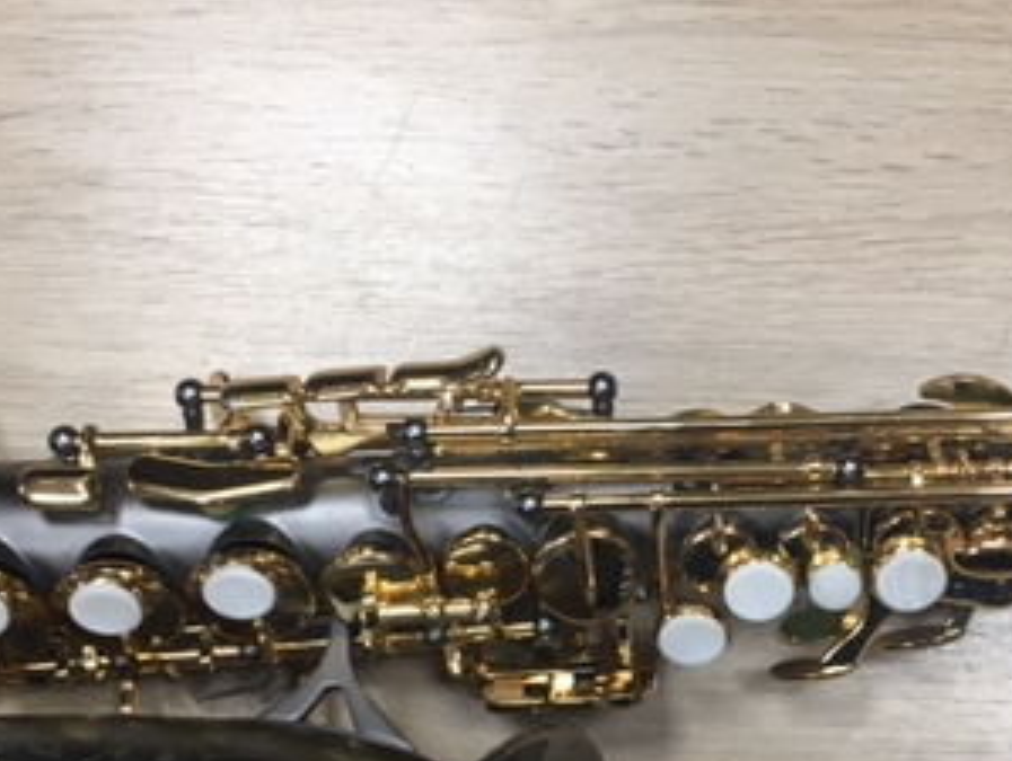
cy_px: 619
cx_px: 630
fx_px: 1815
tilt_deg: -86.6
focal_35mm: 62
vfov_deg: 23.3
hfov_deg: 31.0
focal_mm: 4.15
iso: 80
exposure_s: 1/33
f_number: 2.2
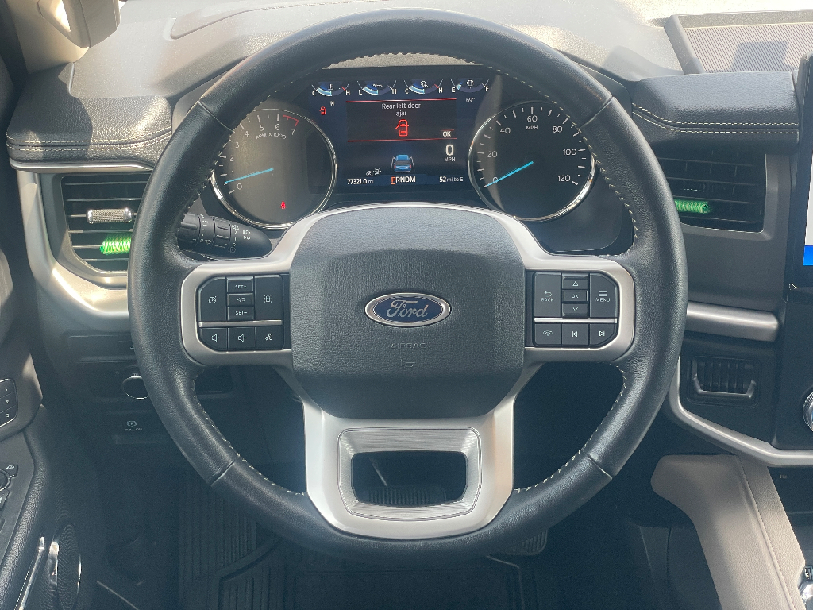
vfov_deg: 28.0
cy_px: 305
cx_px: 406
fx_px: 1221
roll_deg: +1.4
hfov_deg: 36.8
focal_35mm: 52
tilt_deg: -29.8
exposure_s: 1/99
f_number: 2
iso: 50
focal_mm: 6
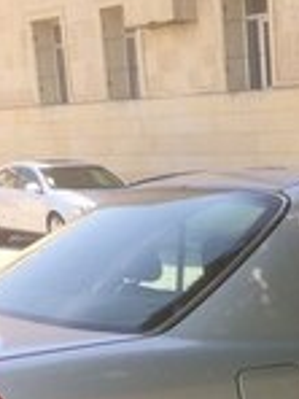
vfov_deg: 18.6
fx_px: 1117
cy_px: 534
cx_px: 428
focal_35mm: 97
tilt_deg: -18.5
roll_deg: +0.0
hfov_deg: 14.4
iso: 32
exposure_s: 1/471
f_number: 2.2
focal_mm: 4.15
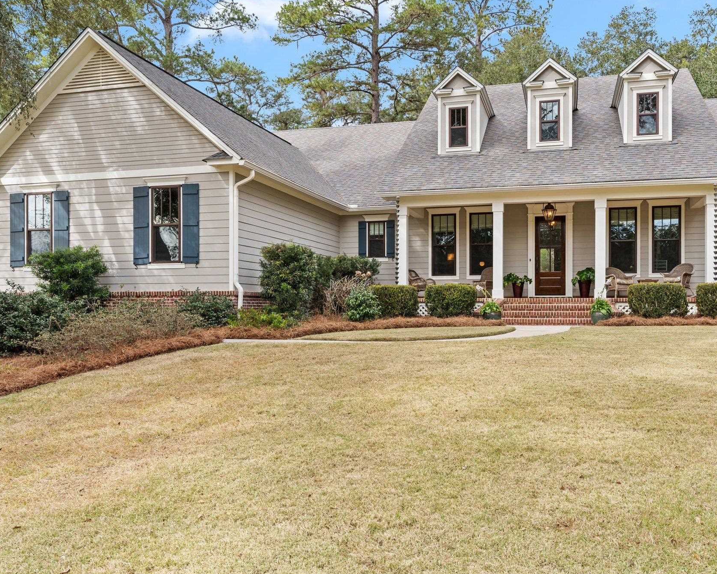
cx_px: 398
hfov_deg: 58.6
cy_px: 284
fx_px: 637
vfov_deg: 48.5
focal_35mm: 30
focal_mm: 26
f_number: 9
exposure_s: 1/6
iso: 100
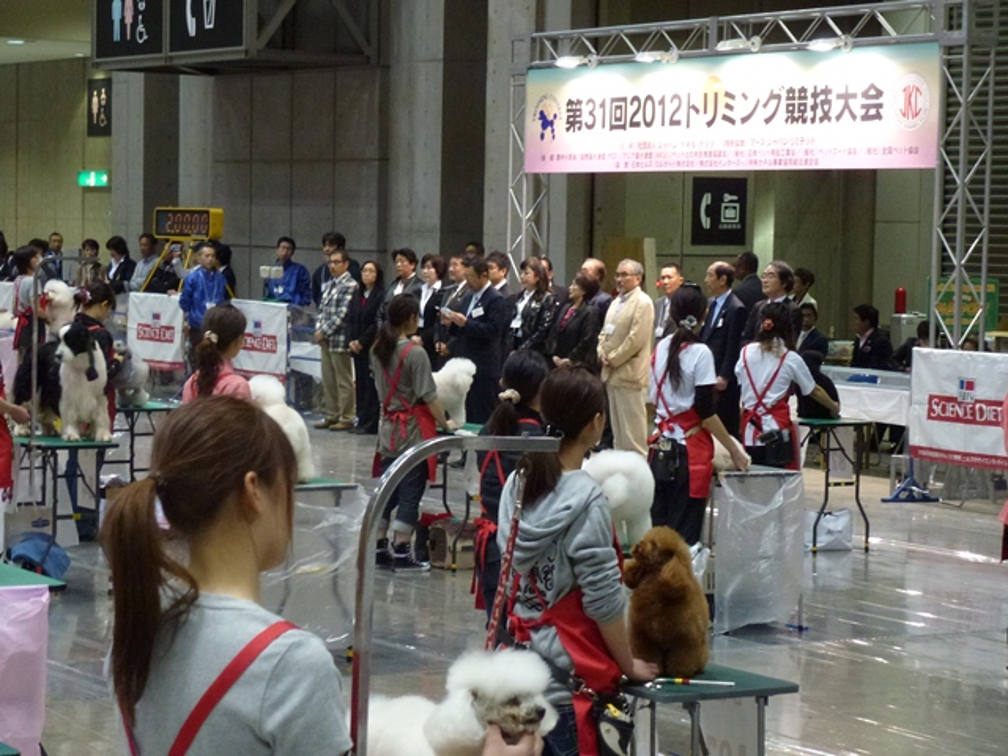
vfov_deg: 18.0
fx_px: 2388
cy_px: 378
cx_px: 504
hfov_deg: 23.8
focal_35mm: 82
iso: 400
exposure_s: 1/15
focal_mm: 14.8
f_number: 4.8
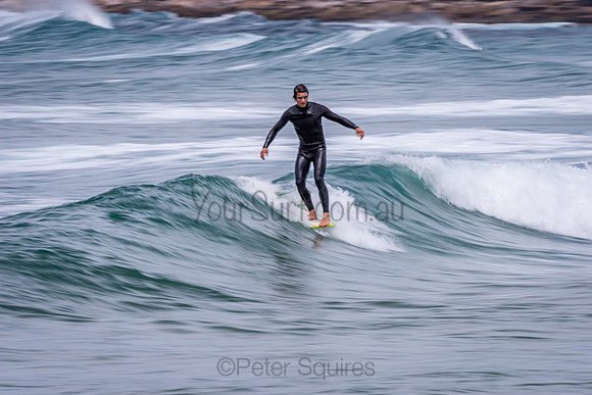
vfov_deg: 2.8
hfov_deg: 4.1
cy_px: 198
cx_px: 296
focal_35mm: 500
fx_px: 8224
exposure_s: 1/20
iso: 64
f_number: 18
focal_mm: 500
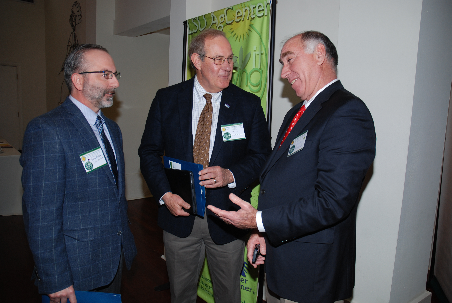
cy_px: 152
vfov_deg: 35.6
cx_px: 226
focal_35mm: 38
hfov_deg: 51.2
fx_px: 471
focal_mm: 25
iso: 200
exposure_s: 1/60
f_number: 5
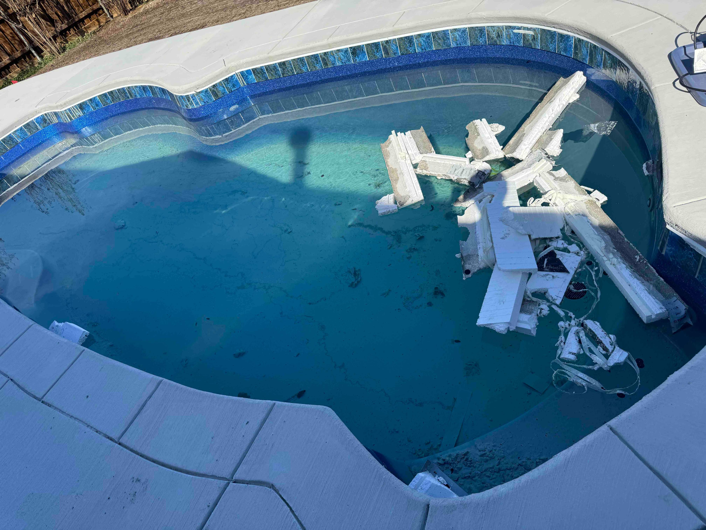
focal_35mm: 24
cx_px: 353
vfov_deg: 56.8
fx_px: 489
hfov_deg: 71.6
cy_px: 265
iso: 80
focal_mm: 6.86
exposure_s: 1/2770
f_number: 1.78
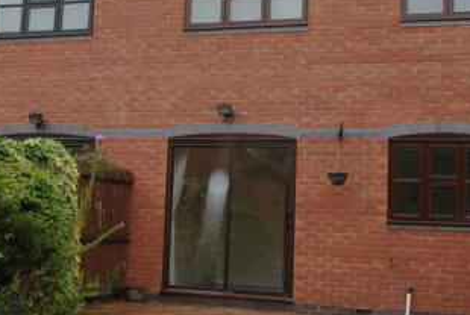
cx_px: 183
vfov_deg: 21.6
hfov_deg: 31.7
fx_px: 824
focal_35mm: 63
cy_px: 116
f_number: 5.6
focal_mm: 20
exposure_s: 1/200
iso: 100
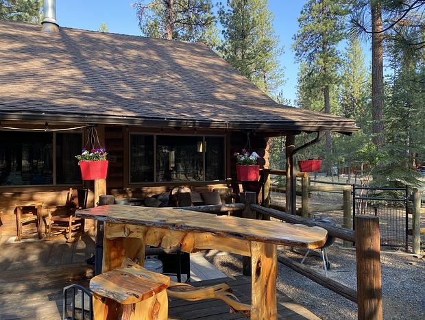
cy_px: 160
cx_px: 212
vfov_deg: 53.2
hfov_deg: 67.2
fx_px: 320
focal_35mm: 26
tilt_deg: -0.6
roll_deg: +0.1
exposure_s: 1/216
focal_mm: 4.25
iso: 32
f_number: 1.8
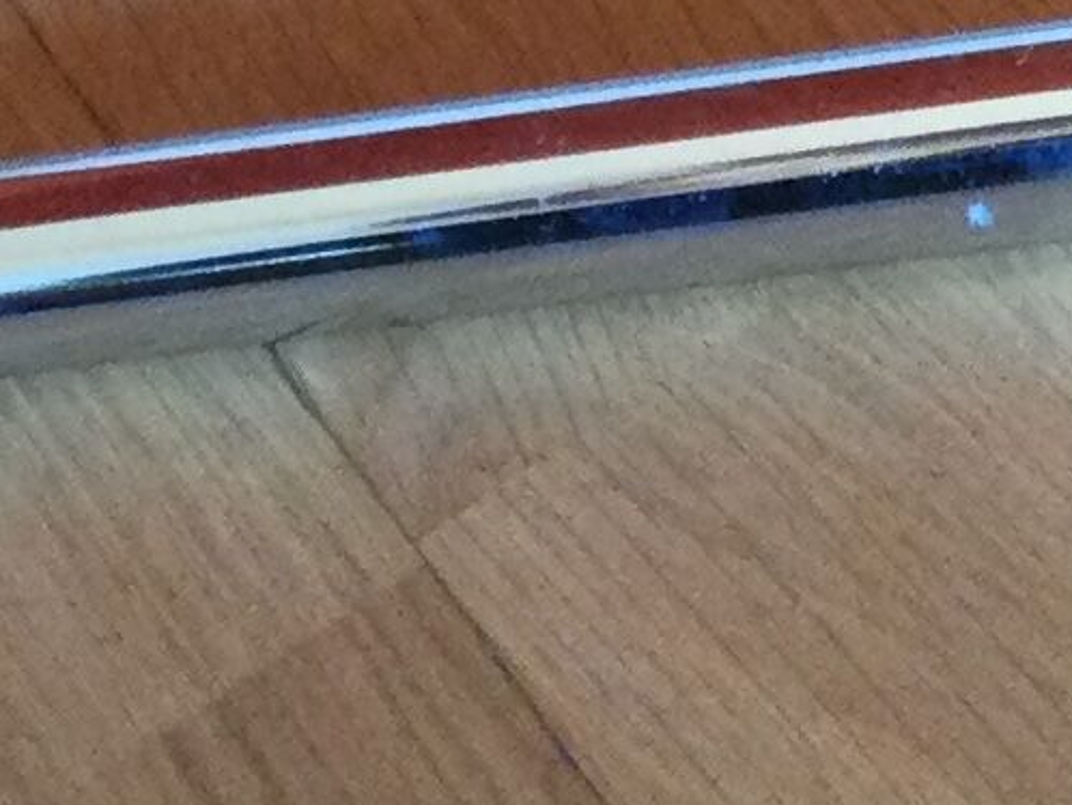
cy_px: -1119
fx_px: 6290
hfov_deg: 9.7
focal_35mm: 203
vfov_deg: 6.9
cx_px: 448
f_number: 2.4
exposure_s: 1/33
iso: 50
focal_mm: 3.3
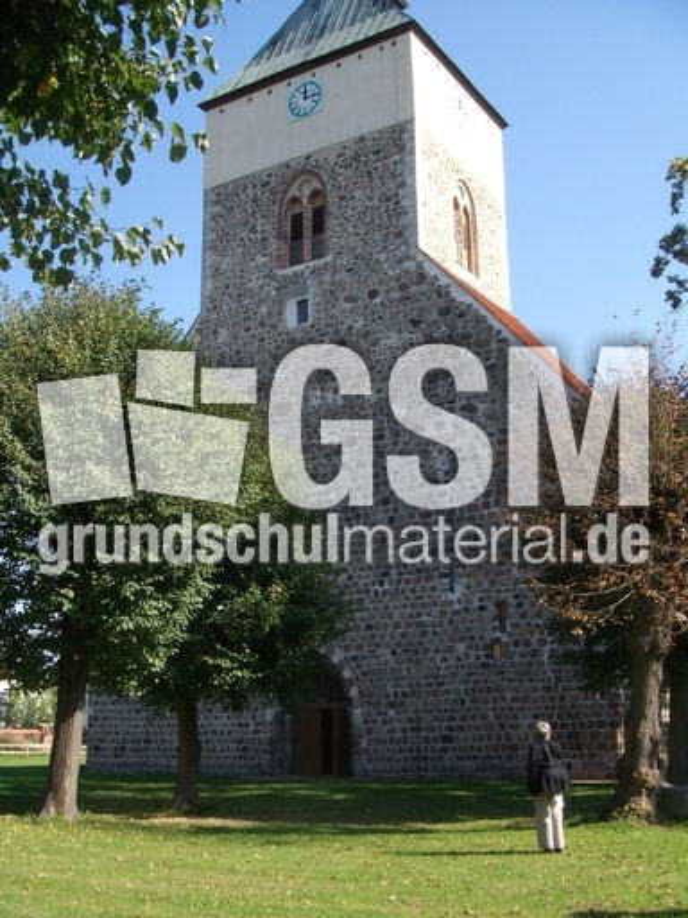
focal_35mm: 38
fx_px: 1007
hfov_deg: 37.7
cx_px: 344
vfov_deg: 49.0
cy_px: 459
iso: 64
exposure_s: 1/175
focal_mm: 6.4
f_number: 5.7
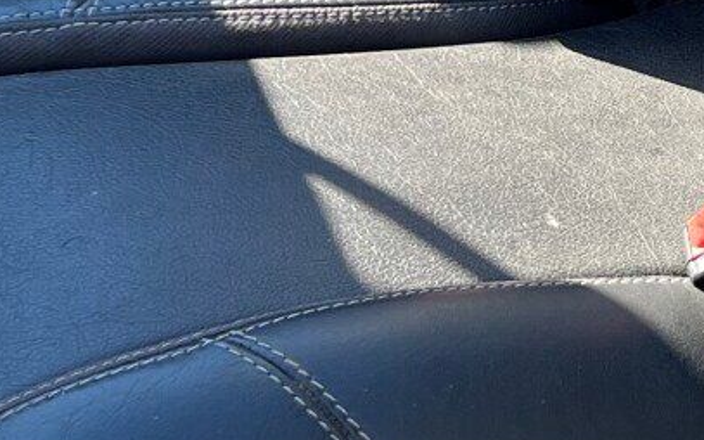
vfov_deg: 9.8
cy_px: -48
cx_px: 818
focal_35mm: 132
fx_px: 2532
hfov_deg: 15.3
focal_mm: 5.7
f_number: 1.5
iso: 50
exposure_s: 1/397
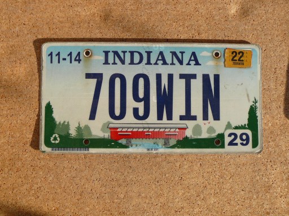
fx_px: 342
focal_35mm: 41
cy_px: 108
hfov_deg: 45.8
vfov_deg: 35.1
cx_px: 144
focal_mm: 6.1
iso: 80
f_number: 3.1
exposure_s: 1/500
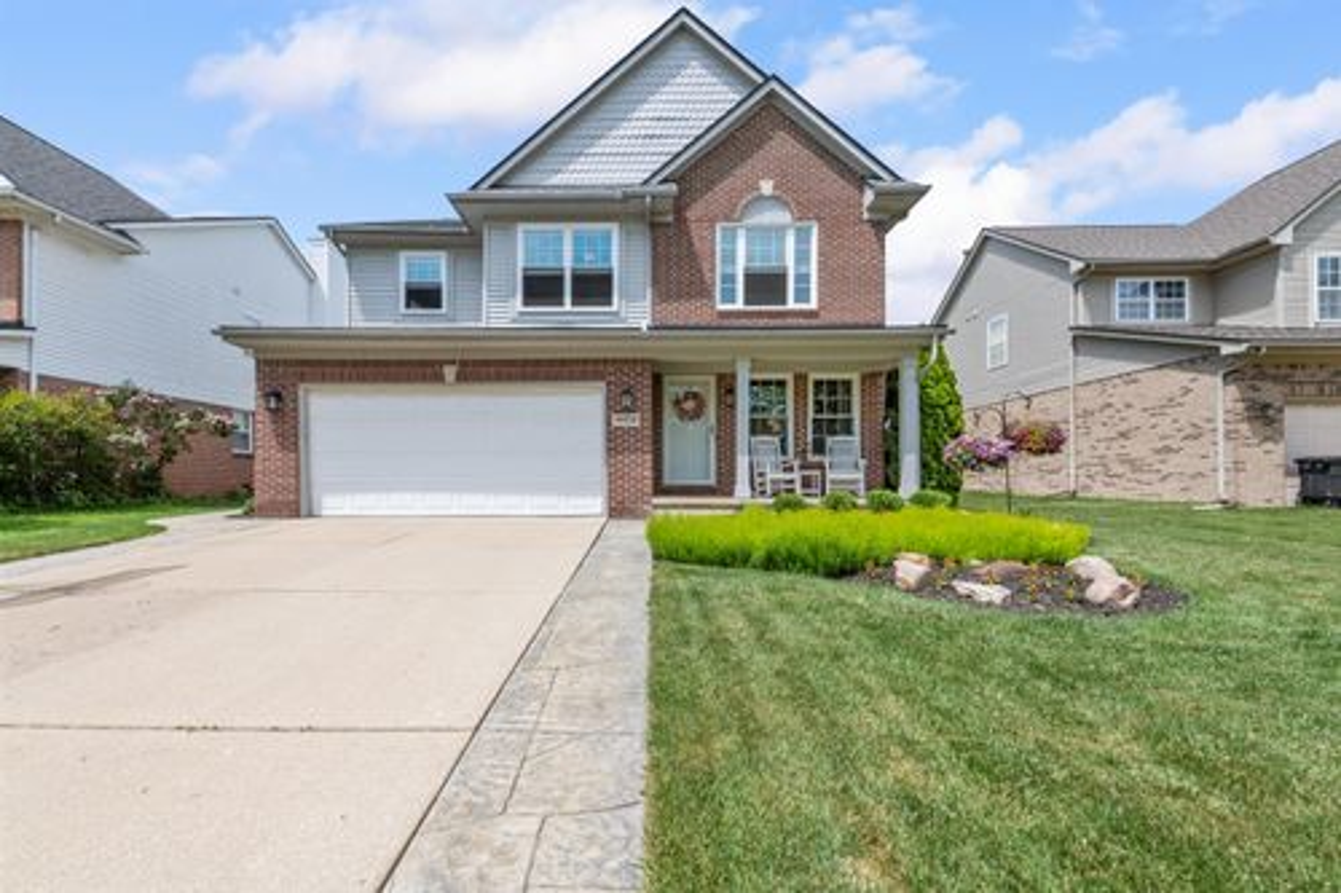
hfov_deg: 104.3
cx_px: 670
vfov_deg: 81.2
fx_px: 521
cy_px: 446
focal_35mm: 14
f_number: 10
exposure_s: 1/200
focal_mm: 14
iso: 400
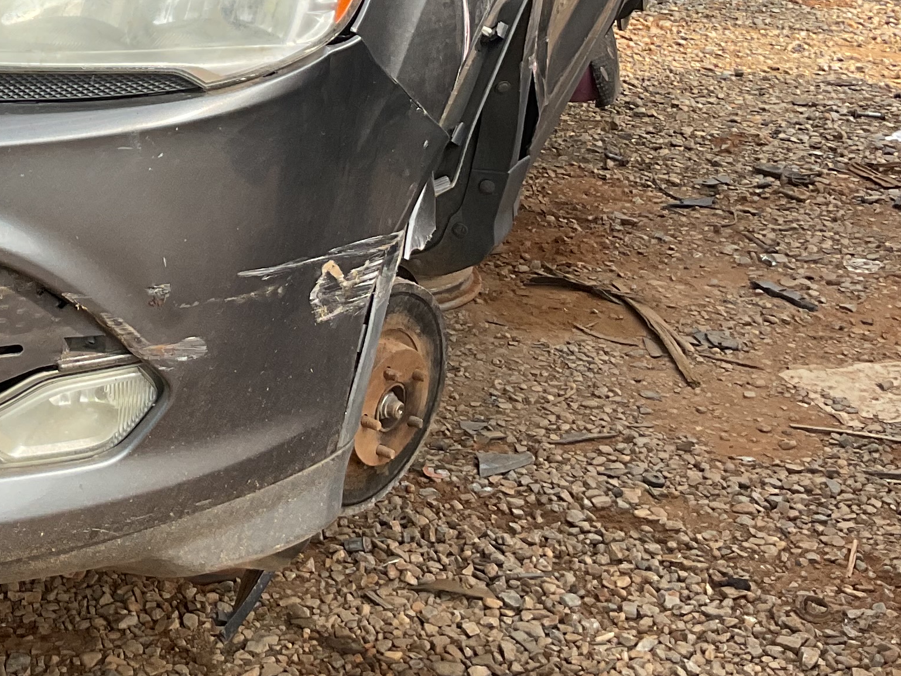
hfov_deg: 24.5
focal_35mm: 76
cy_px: -53
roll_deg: +1.6
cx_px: -8
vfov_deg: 18.7
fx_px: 1978
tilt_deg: -12.8
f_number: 1.8
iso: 16
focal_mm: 3
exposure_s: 1/929
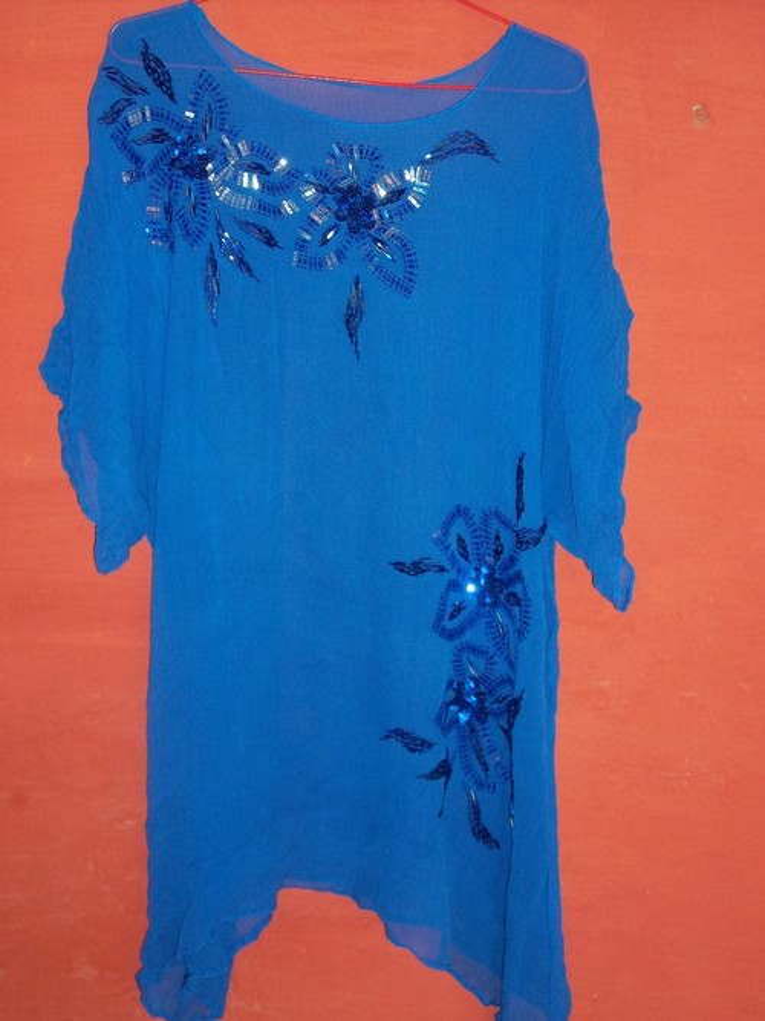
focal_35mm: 50
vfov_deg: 38.2
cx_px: 382
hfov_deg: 29.1
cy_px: 510
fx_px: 1474
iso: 160
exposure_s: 1/40
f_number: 3.6
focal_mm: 8.8
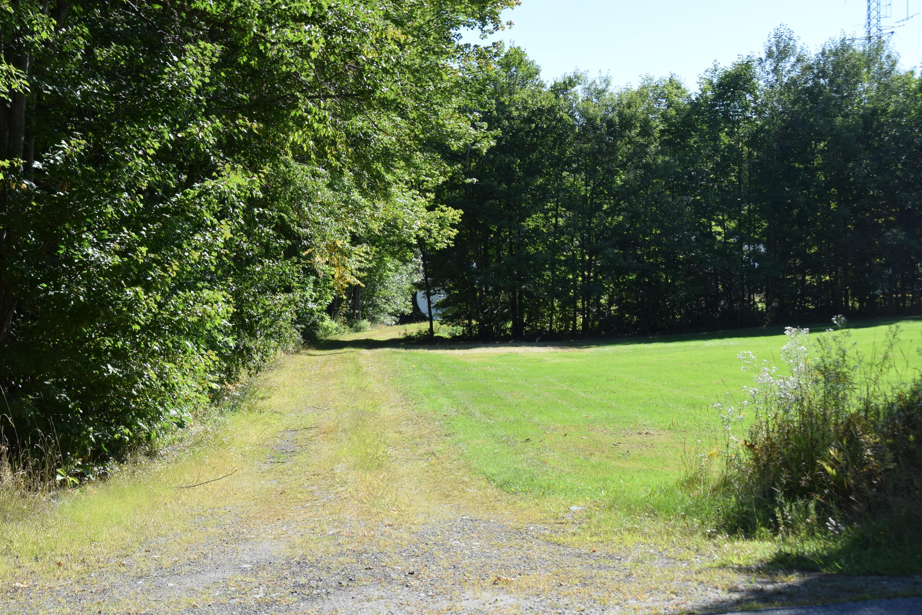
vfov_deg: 26.2
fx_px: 1321
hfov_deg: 38.4
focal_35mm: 52
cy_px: 301
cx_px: 403
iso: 200
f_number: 8
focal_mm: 29
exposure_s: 1/250
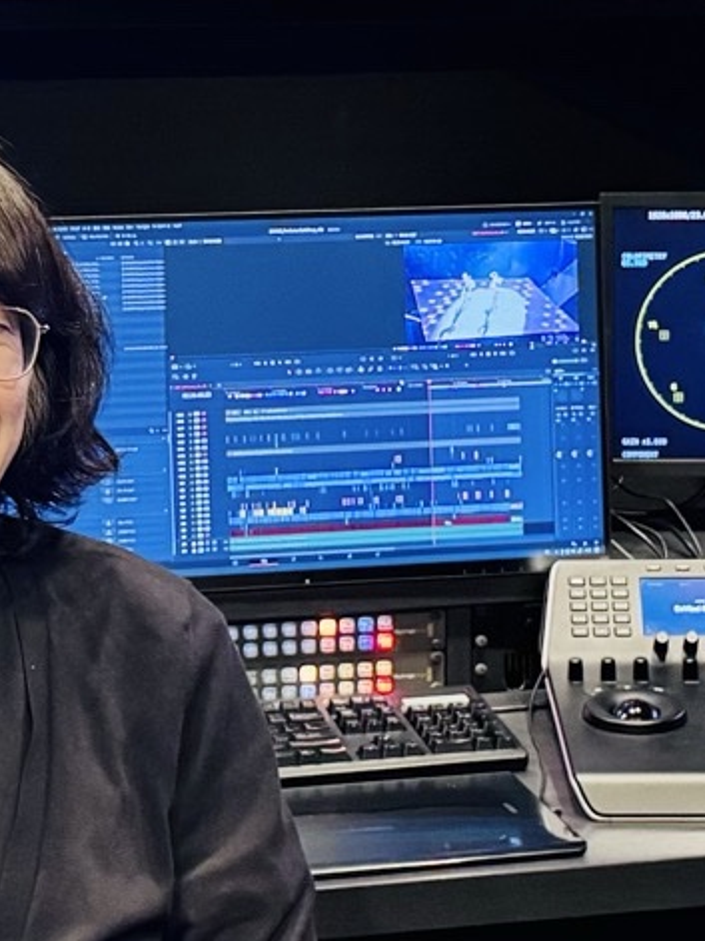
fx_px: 2771
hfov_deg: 14.5
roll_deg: +0.9
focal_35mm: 102
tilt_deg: -8.7
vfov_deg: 19.2
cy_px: 332
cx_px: 320
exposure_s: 1/33
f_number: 1.78
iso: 640
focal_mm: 6.76
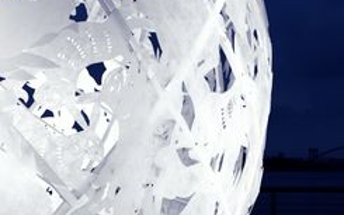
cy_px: 129
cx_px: 242
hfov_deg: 23.4
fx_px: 825
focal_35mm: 88
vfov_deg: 14.8
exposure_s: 1/125
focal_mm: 48
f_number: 3.2
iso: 200
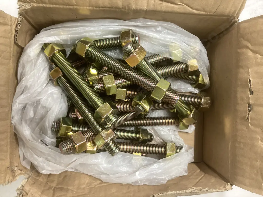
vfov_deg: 49.7
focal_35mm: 28
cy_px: 98
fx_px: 213
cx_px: 132
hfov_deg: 63.4
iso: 160
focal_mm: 3.99
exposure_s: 1/50
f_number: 1.8
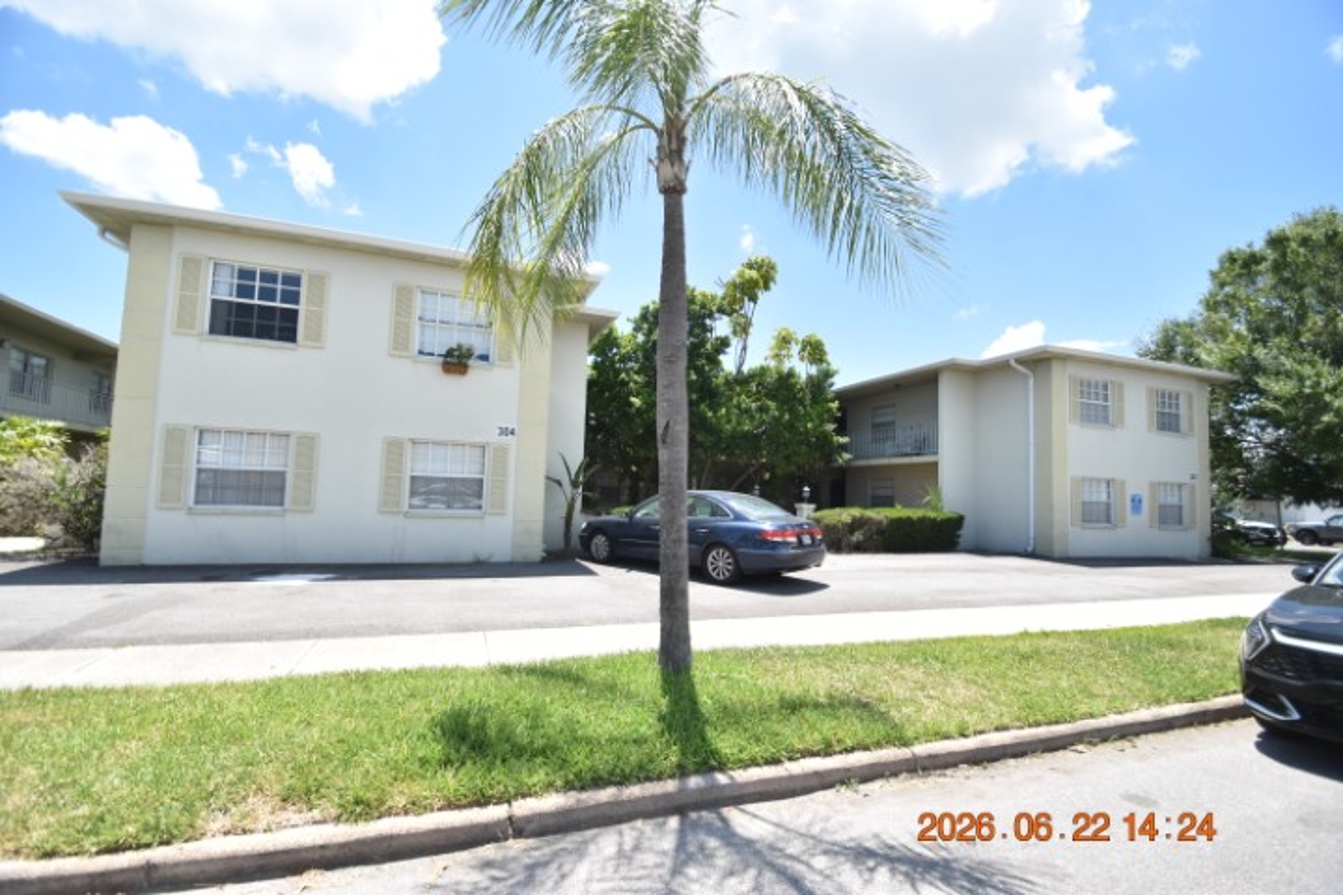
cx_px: 672
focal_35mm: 15
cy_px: 448
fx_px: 560
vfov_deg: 77.3
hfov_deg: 100.4
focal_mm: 10
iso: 800
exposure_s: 1/4000
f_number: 3.5
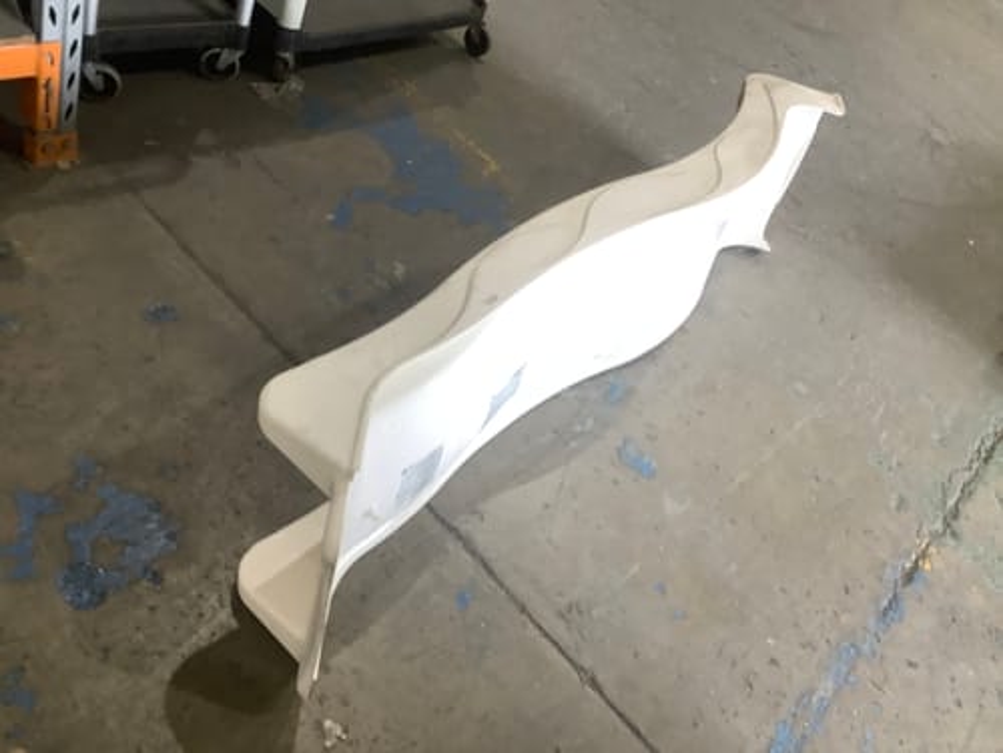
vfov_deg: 45.4
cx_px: 502
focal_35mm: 31
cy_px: 376
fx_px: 898
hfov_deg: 58.4
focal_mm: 3.3
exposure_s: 1/50
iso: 100
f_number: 2.4
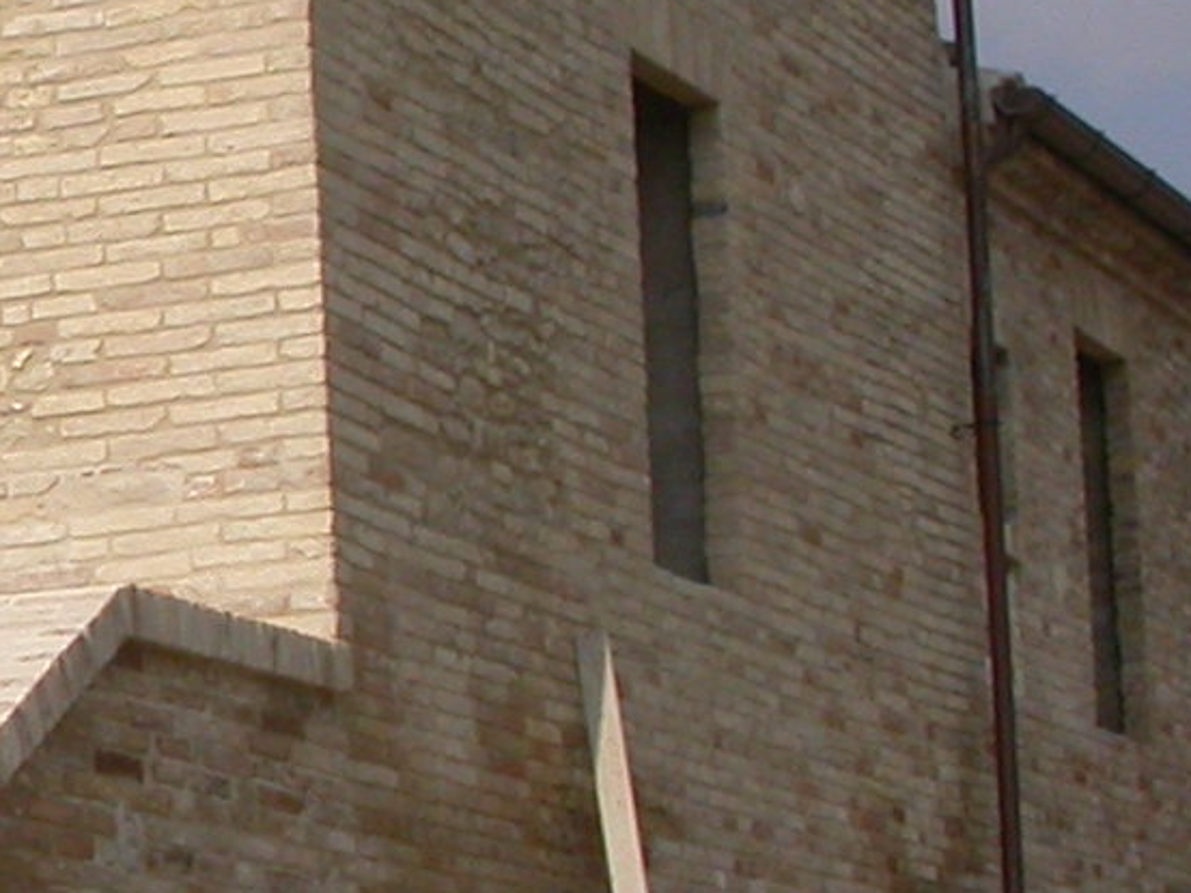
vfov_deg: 9.5
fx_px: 5369
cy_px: 275
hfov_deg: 12.0
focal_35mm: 156
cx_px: -657
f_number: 7.5
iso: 100
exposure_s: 1/644
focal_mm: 7.85
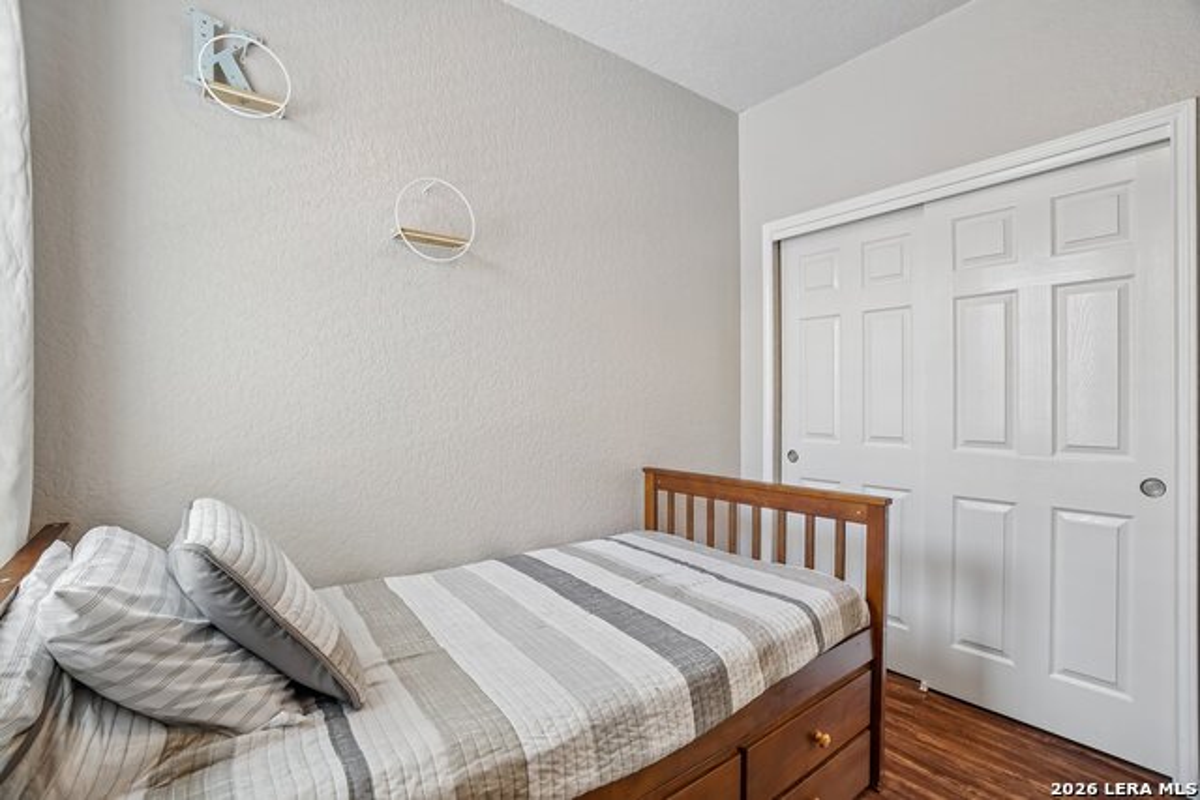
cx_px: 600
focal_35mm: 16
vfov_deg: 73.8
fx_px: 533
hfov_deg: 96.7
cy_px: 400
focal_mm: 16
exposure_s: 1/4
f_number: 8
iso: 400
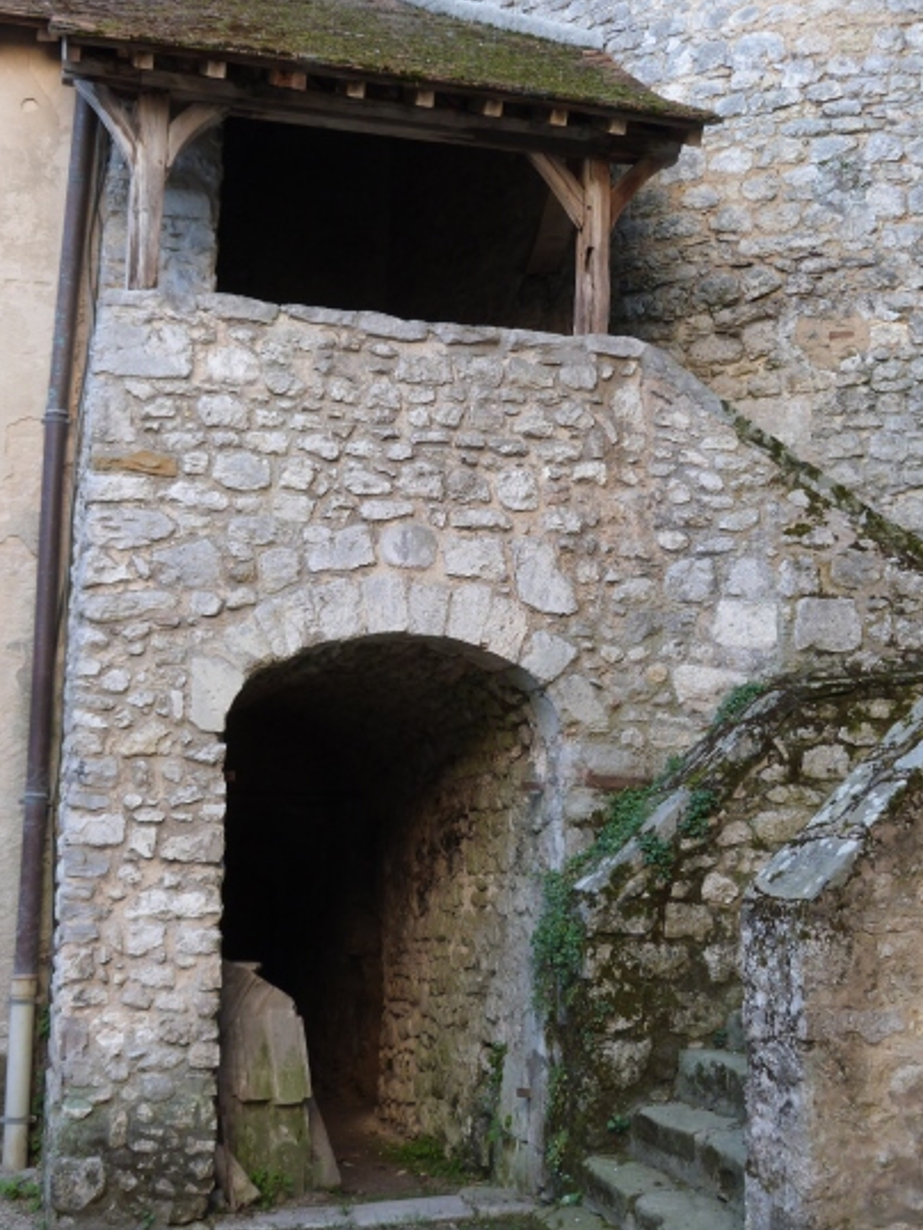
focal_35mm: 44
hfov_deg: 32.9
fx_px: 1563
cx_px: 452
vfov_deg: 42.9
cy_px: 567
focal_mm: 6.5
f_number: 3.1
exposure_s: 1/60
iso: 100
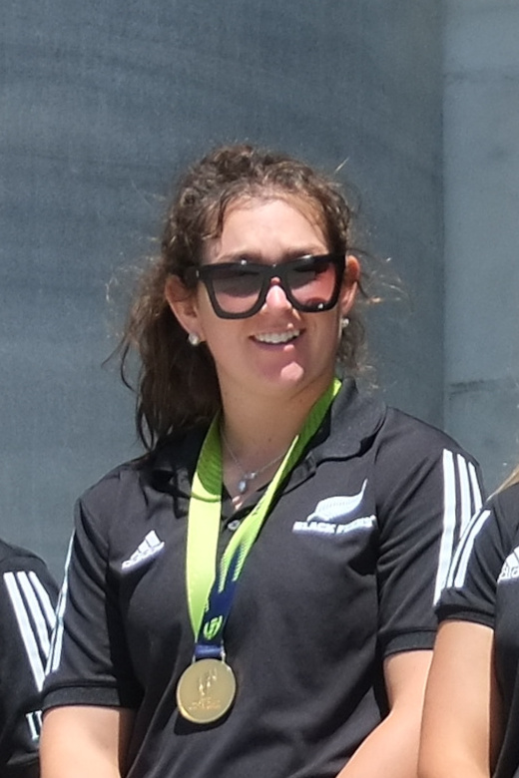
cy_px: 389
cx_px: 260
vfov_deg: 6.9
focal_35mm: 300
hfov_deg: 4.6
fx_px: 6487
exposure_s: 1/1500
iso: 400
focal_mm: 200
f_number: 4.8
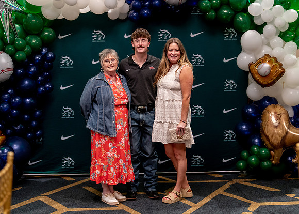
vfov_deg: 26.4
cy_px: 107
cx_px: 150
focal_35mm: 54
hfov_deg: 36.4
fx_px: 454
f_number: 1.2
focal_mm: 50
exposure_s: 1/320
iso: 800
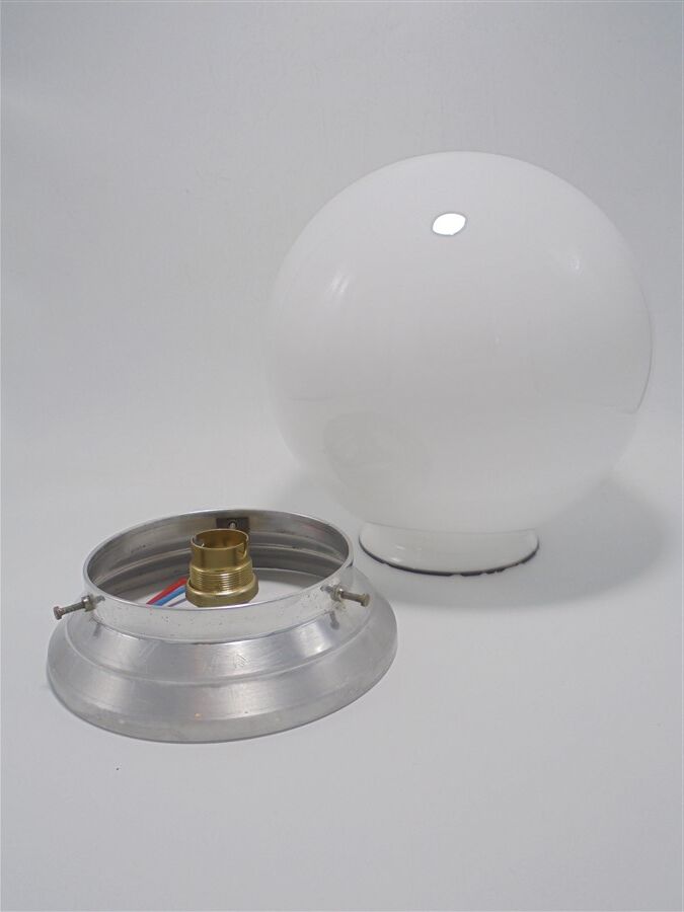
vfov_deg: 61.7
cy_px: 456
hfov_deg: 48.2
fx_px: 764
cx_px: 342
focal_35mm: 29
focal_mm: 5.3
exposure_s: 1/100
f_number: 3.7
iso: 100
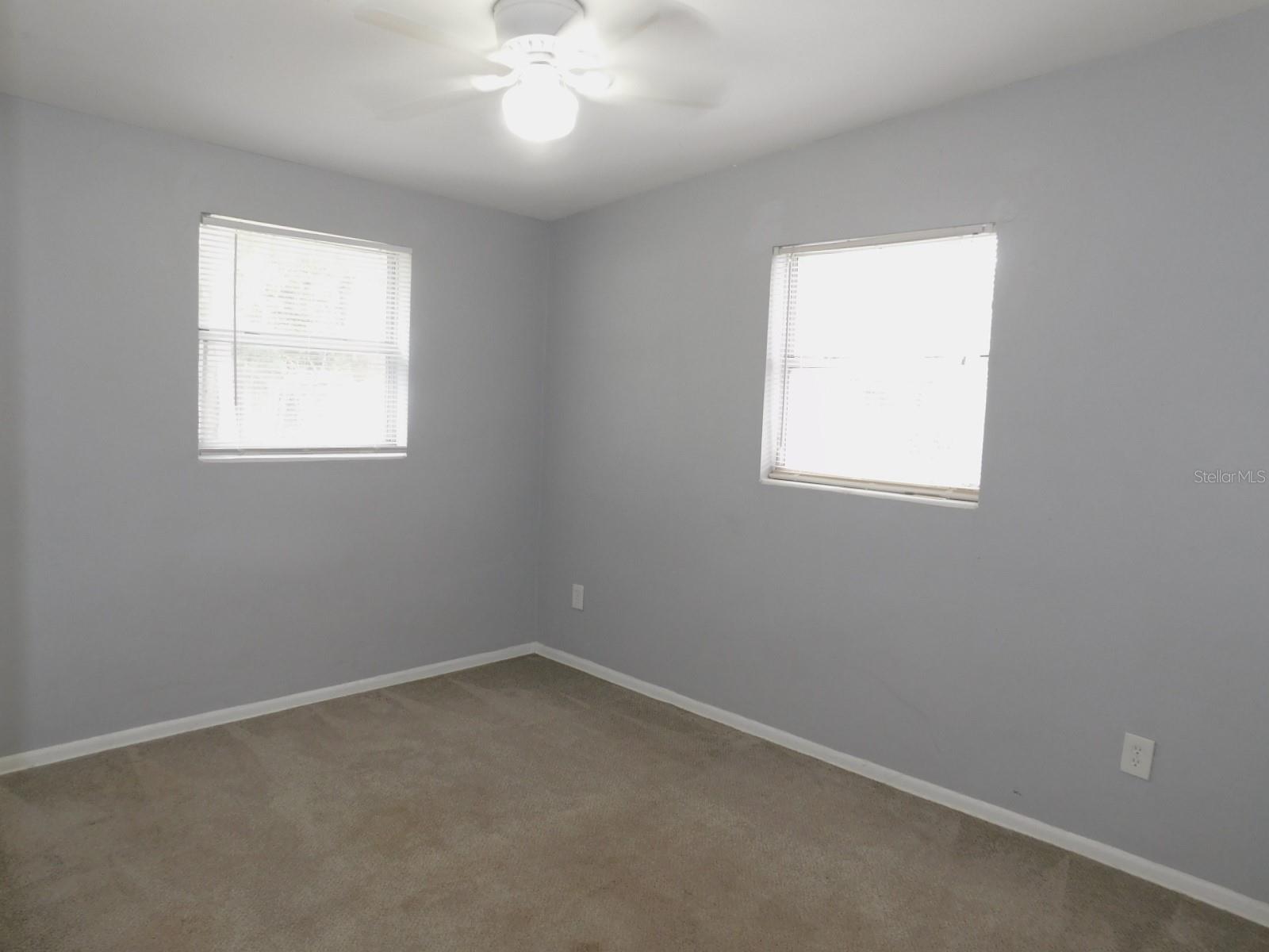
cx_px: 634
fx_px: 843
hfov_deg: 73.9
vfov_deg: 58.9
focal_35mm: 23
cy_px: 476
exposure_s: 1/30
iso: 200
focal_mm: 4
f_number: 3
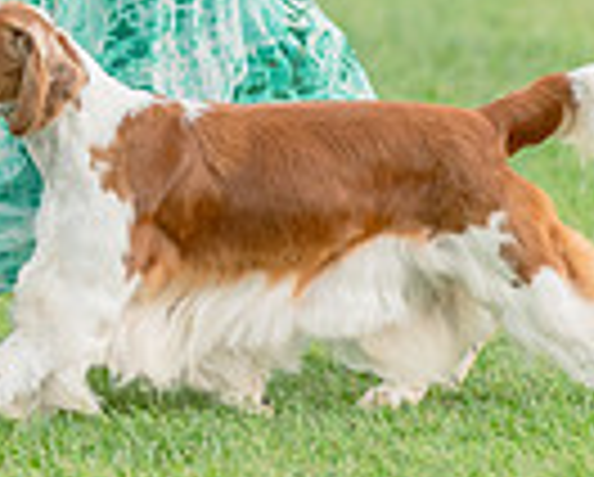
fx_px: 12923
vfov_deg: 2.1
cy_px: -128
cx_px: -40
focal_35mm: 734
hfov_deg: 2.6
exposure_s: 1/640
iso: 1000
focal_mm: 178
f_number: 2.8
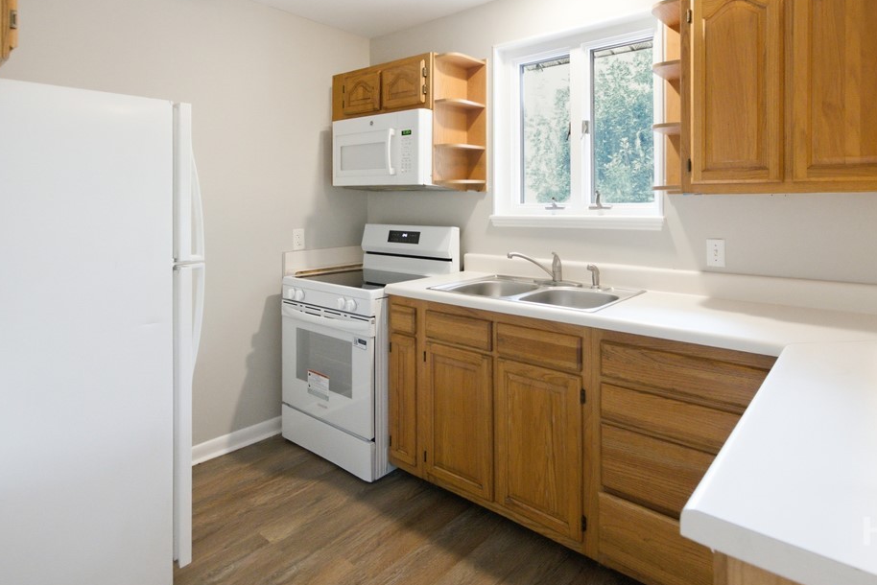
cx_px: 467
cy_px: 256
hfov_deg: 86.8
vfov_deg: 64.4
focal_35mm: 19
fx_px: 463
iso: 4000
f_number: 4
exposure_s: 1/125
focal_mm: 16
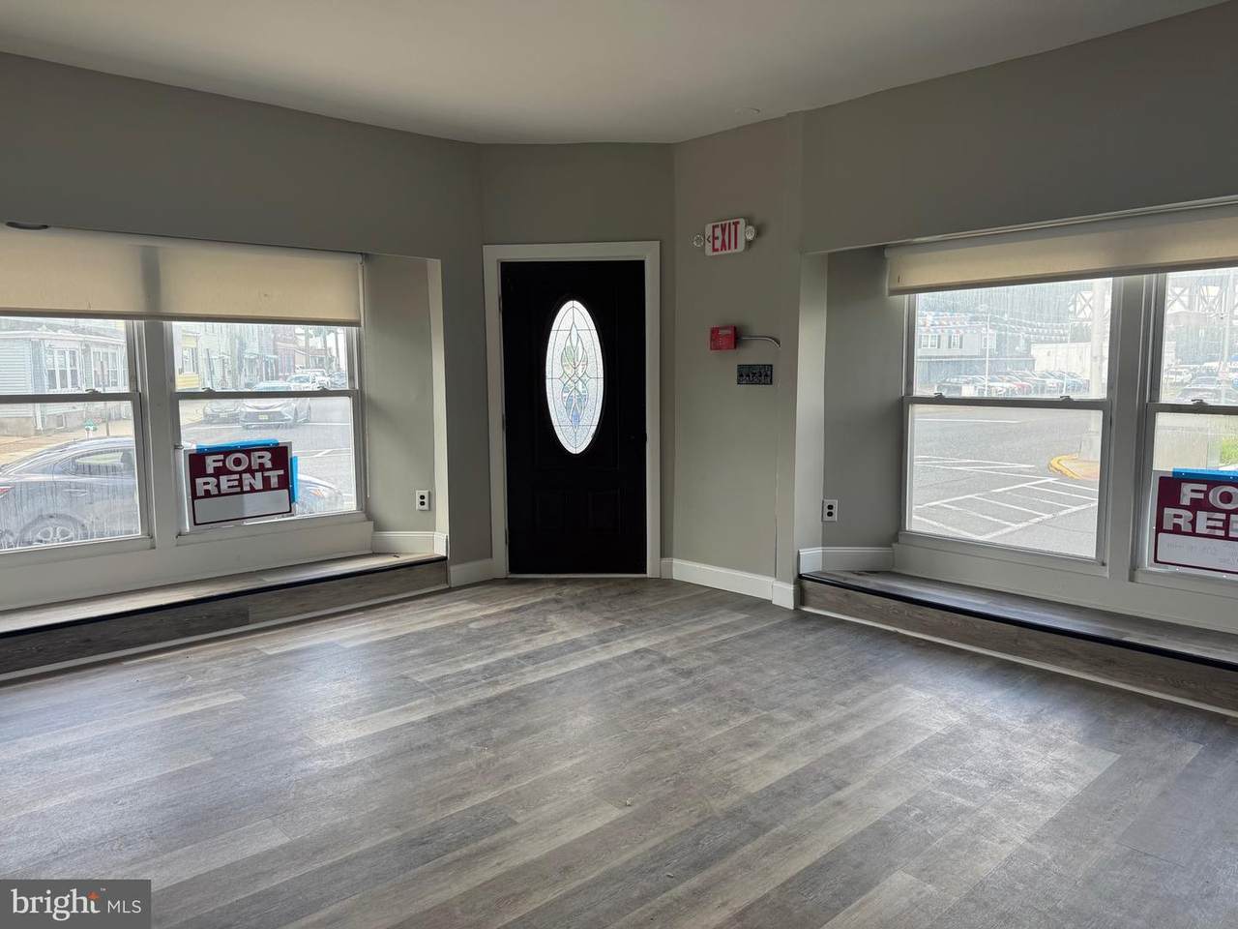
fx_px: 858
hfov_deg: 71.6
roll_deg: +0.6
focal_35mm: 24
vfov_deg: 56.8
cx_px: 619
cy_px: 464
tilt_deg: -6.7
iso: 64
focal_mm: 6.76
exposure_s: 1/269
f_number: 1.78
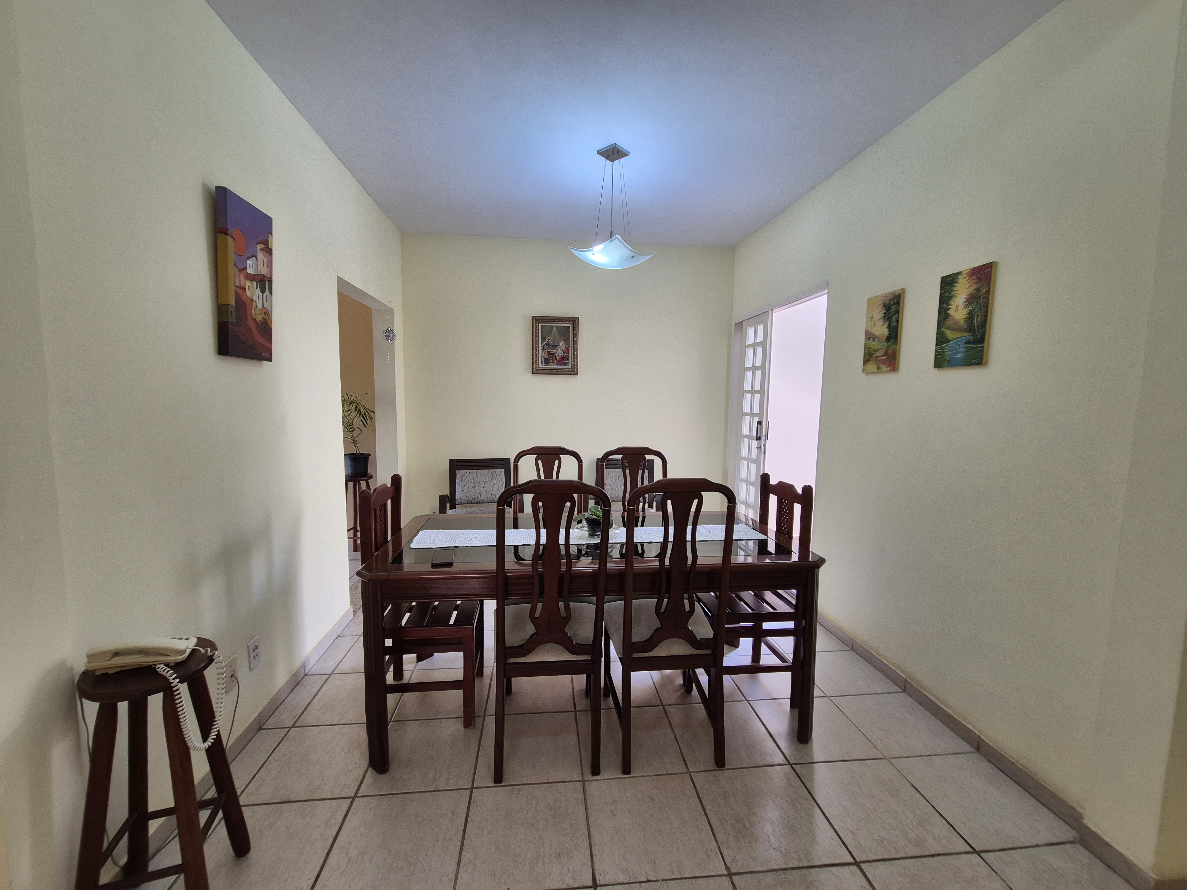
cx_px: 594
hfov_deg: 106.2
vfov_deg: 89.9
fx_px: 446
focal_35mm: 13
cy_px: 445
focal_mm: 2.2
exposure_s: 1/60
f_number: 2.2
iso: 80
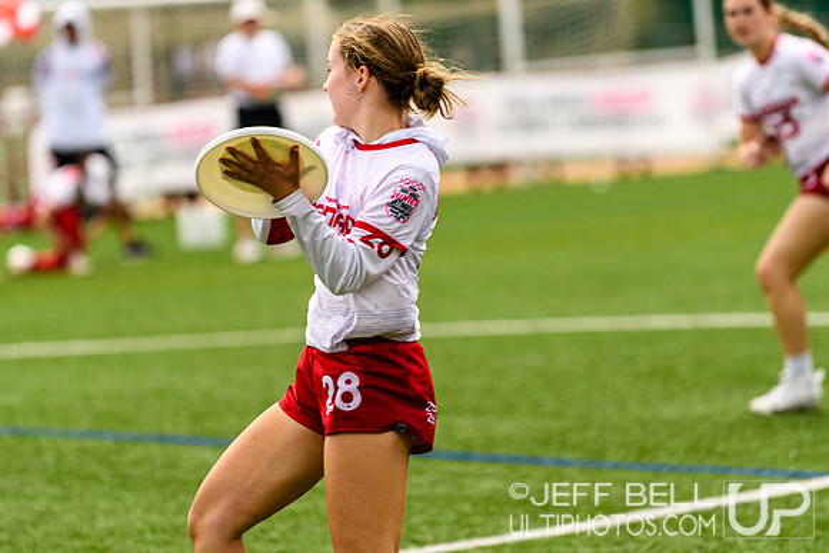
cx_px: 414
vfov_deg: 4.6
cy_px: 276
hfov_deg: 6.9
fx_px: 6910
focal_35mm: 300
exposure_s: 1/1600
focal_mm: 200
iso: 125
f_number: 3.2
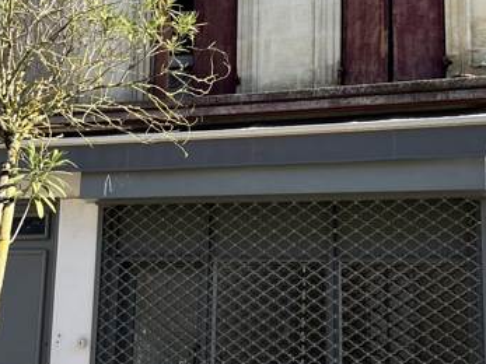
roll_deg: -1.0
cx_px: 218
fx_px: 842
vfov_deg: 24.4
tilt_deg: +9.3
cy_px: 155
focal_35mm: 60
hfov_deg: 32.2
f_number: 1.6
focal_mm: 5.1
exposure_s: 1/705
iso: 50
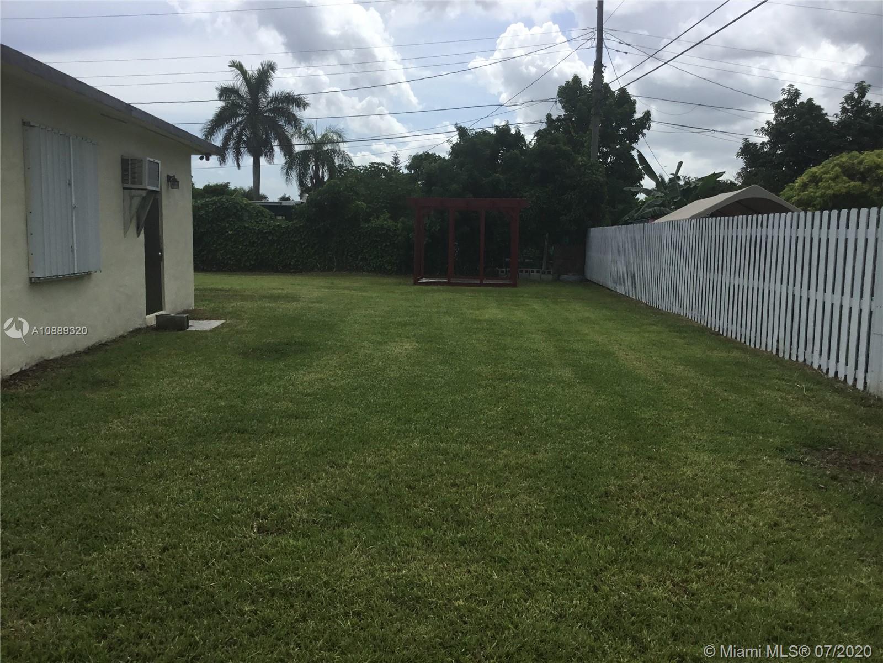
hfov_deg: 58.4
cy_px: 332
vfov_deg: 45.4
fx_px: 791
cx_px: 442
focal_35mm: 31
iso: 25
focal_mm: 3.3
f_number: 2.4
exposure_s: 1/1508
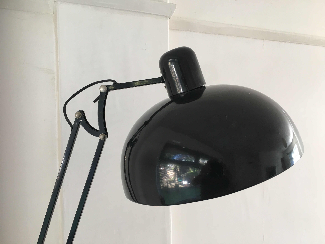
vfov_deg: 48.2
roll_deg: +0.1
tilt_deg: -1.3
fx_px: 272
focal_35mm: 29
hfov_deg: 61.7
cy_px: 122
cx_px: 162
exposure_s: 1/33
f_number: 2.2
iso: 100
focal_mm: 4.15
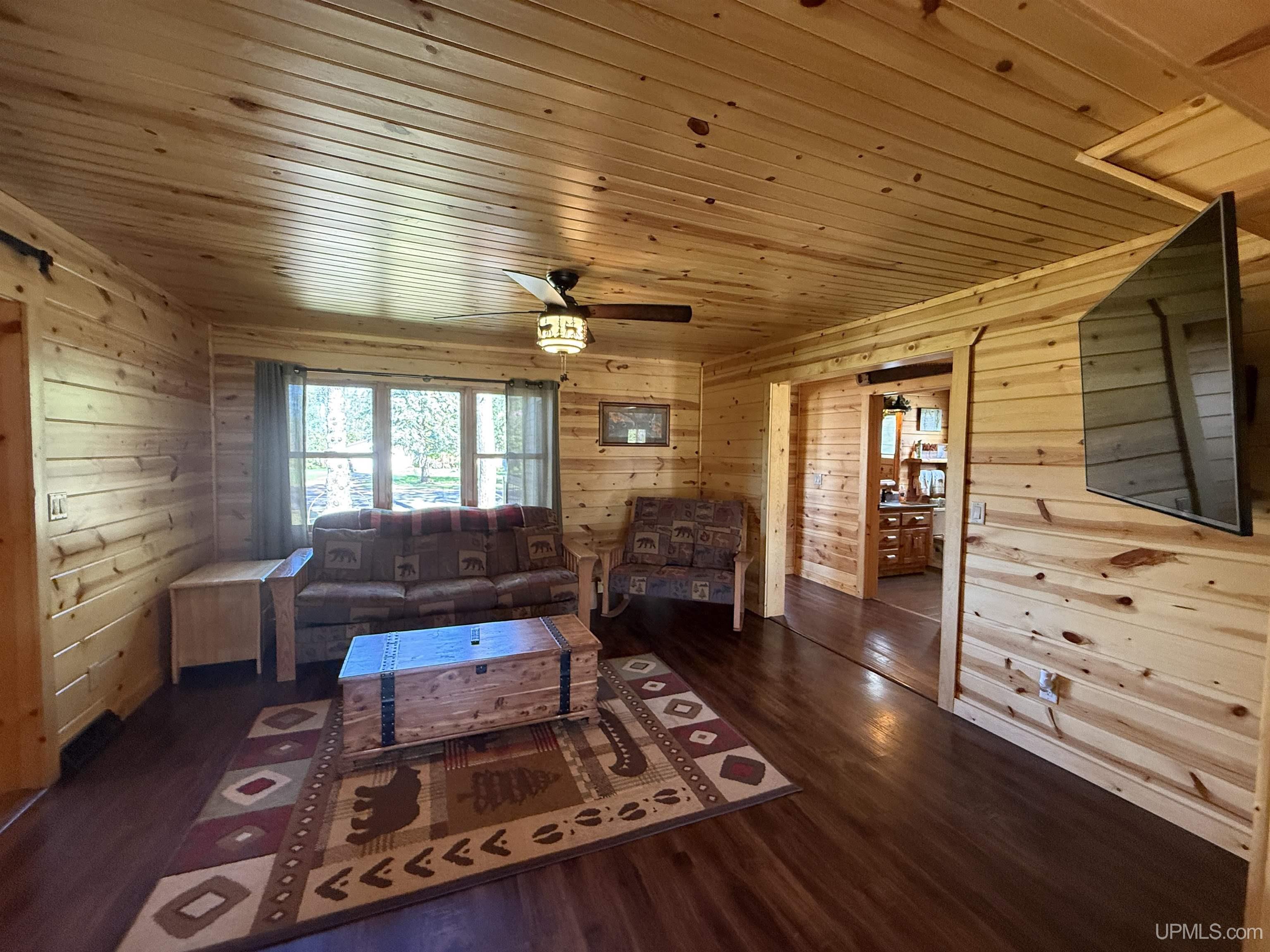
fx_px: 514
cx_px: 635
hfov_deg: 102.1
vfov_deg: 85.7
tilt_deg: -1.4
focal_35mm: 14
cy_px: 476
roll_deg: -0.5
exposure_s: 1/60
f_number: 2.2
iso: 400
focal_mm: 2.22
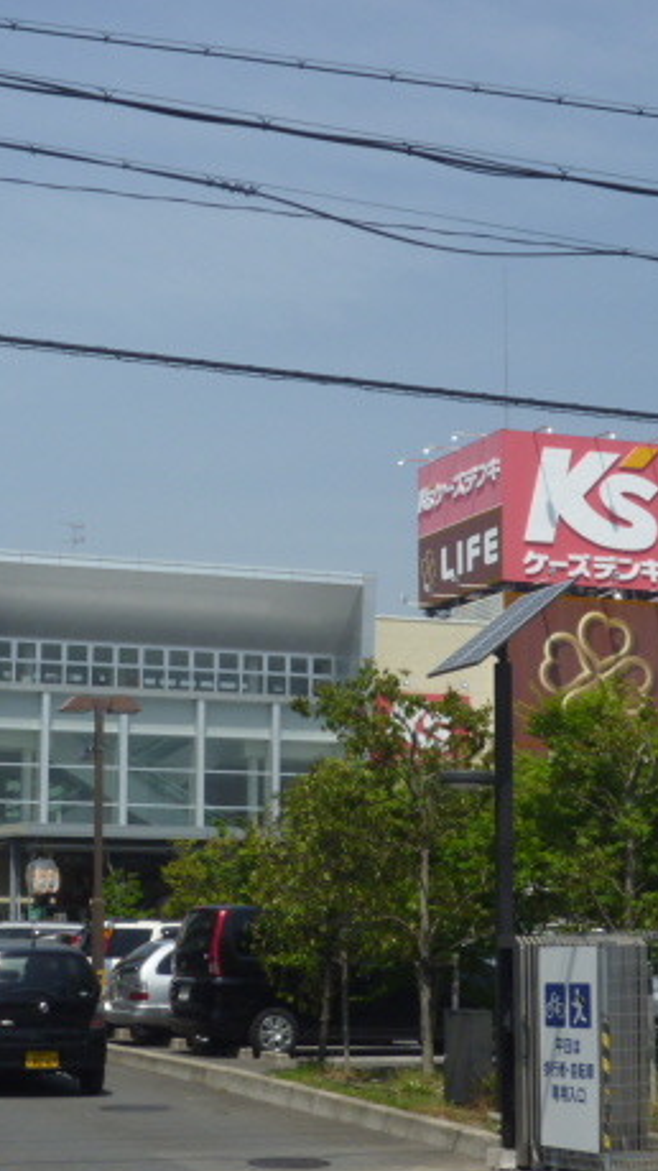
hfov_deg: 15.9
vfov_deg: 27.9
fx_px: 2359
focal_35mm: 76
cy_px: 589
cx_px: 265
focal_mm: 8.9
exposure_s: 1/500
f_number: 5.6
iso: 80
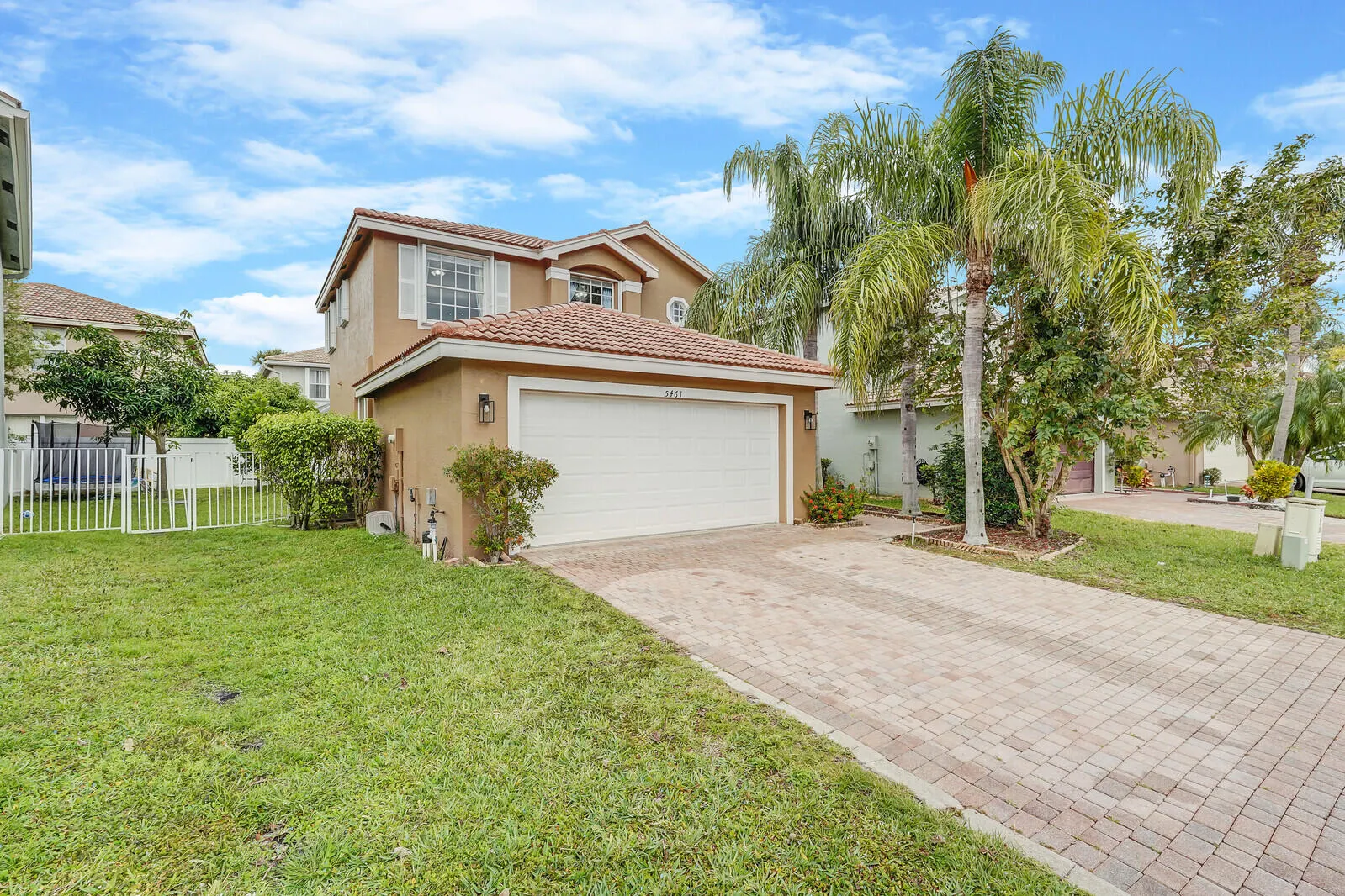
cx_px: 672
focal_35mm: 16
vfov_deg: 73.7
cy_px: 448
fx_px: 598
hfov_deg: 96.7
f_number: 11
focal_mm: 16
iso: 320
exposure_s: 1/200
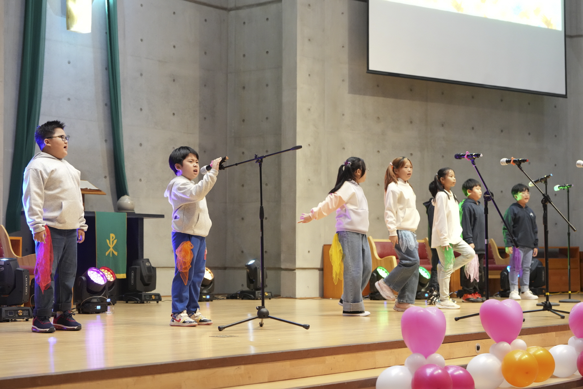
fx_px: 1134
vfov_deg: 19.5
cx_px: 292
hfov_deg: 28.8
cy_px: 194
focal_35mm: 70
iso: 6400
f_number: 4
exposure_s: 1/160
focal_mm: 70
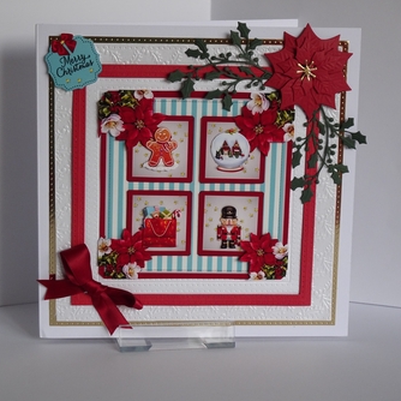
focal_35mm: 87
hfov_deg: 19.9
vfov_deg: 19.9
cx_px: 185
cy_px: 200
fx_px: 1140
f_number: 5
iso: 200
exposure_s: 1/80
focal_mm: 12.42
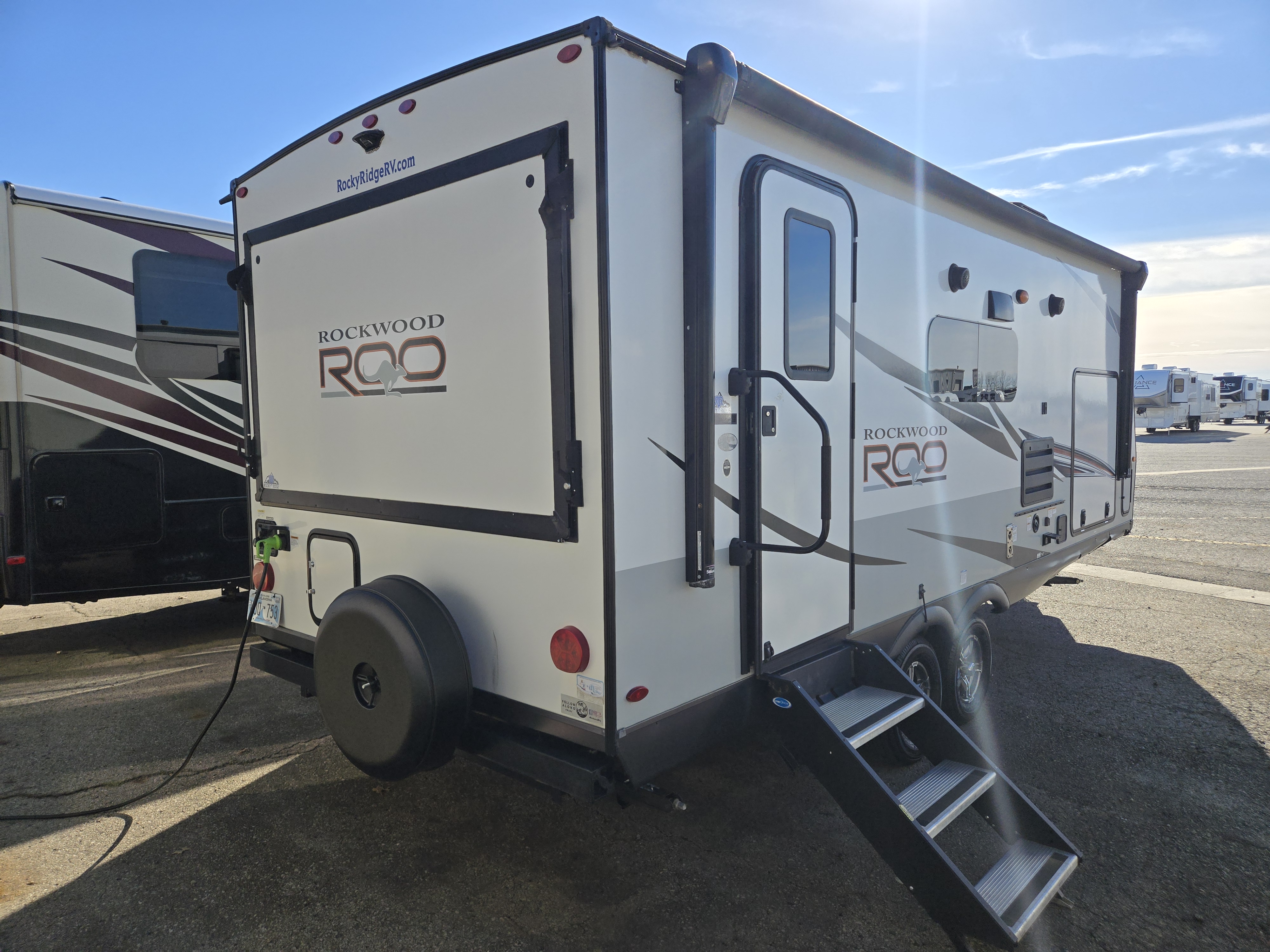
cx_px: 635
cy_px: 476
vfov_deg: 58.9
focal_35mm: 23
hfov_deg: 73.9
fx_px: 844
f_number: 1.8
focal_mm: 5.4
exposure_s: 1/1610
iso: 25
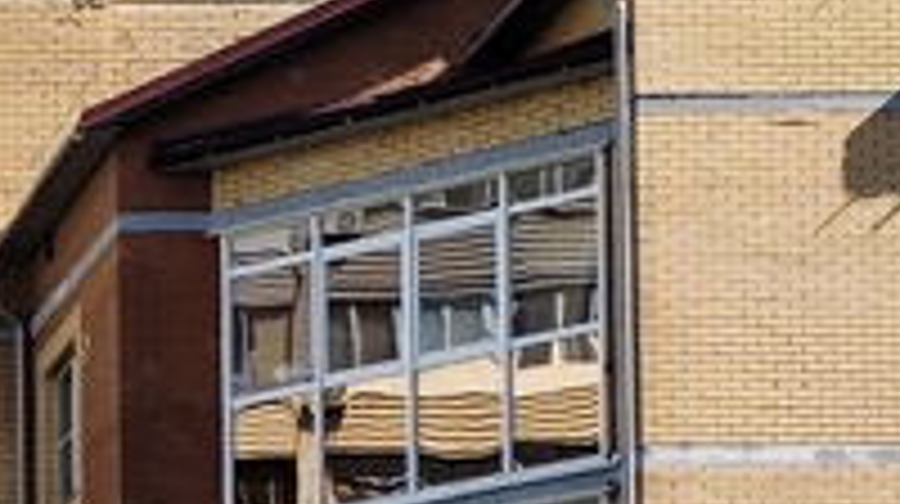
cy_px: 1692
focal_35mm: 253
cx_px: -1058
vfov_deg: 4.5
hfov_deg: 8.0
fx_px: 6031
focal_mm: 6.19
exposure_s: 1/860
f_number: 1.65
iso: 50
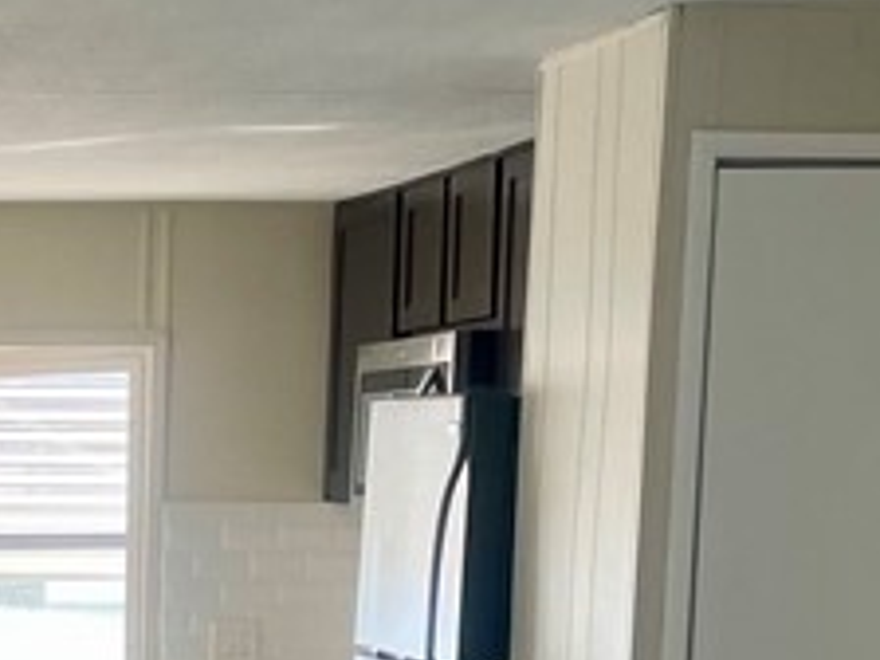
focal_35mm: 119
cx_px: -283
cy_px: 927
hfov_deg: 15.7
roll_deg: -0.3
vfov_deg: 12.0
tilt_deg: -12.5
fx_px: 3025
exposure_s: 1/121
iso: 100
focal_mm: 4.2
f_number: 1.6
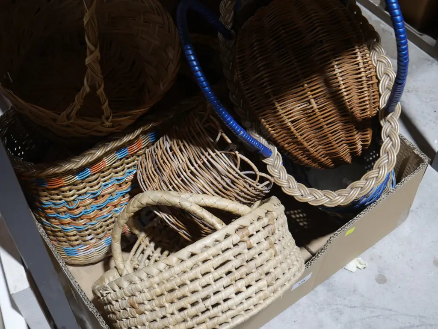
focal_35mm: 48
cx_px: 219
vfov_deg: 30.3
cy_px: 164
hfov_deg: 39.6
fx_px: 608
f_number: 5.2
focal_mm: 24
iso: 800
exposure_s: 1/60
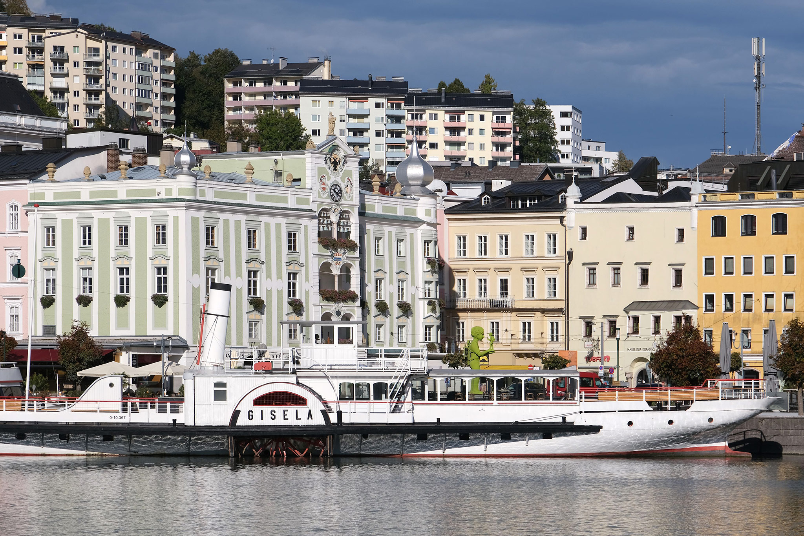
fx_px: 2680
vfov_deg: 11.4
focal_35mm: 120
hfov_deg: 17.1
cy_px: 268
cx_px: 402
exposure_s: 1/850
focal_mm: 80
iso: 160
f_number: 7.1
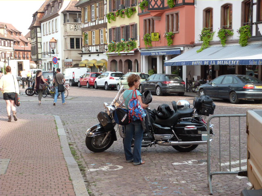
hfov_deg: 32.2
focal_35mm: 60
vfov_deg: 24.4
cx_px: 131
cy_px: 98
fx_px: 454
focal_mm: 10.8
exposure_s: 1/250
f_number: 4
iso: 125
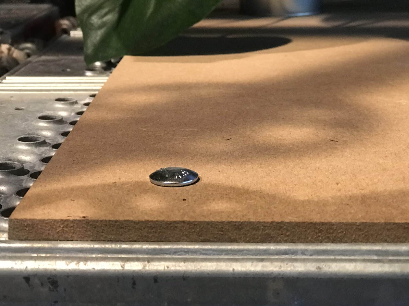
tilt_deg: -15.7
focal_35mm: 66
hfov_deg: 29.4
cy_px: 144
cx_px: 179
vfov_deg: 22.3
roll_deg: +1.6
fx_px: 780
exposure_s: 1/50
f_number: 2.8
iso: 250
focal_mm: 6.6
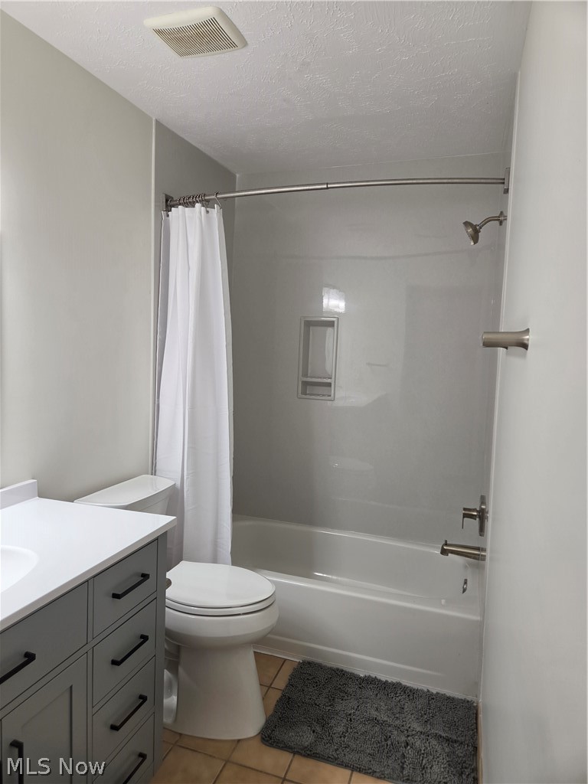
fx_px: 521
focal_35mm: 23
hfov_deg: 58.9
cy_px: 392
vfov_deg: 73.9
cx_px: 294
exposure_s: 1/120
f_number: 1.8
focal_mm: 5.4
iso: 80
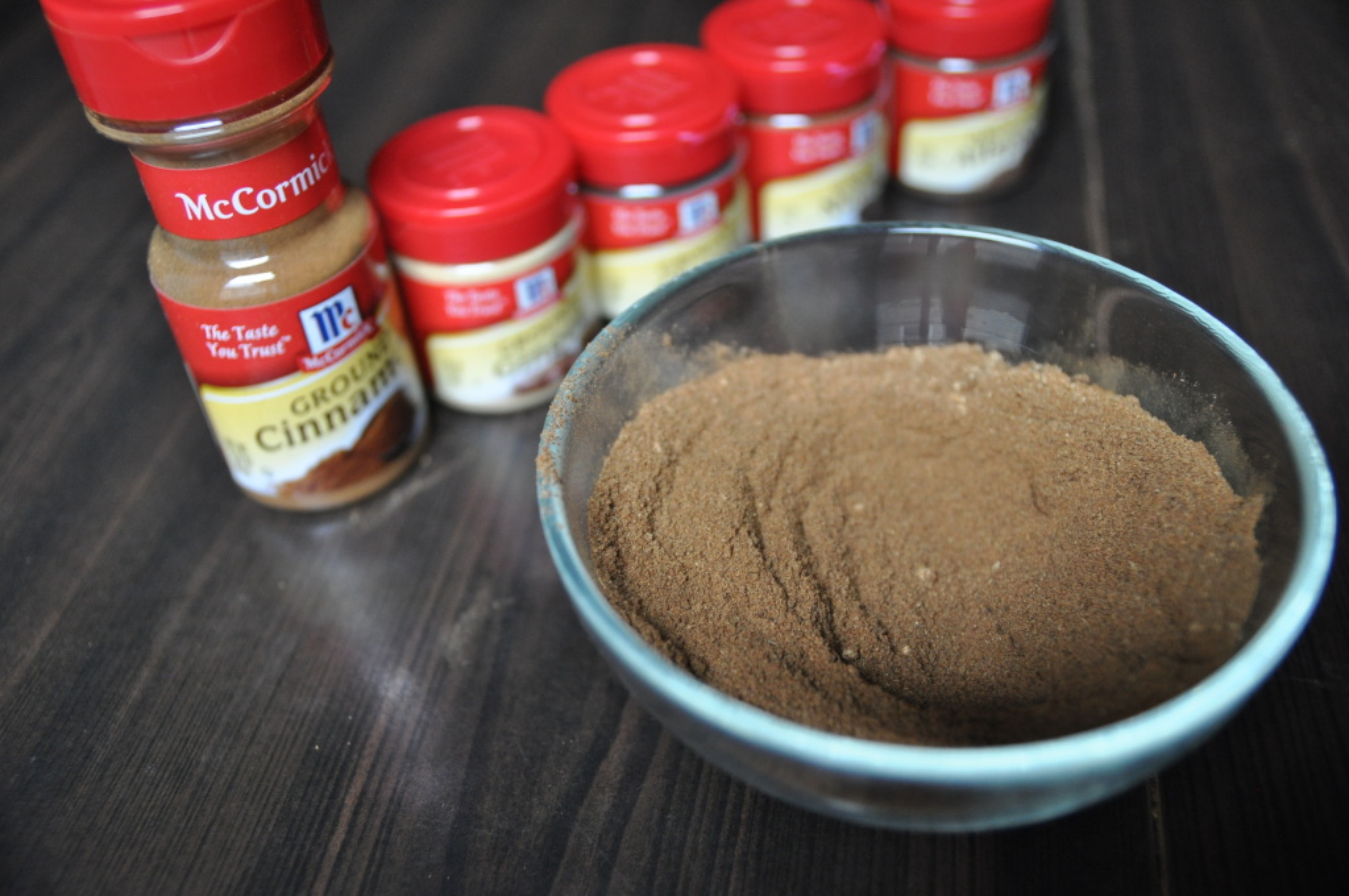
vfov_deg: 21.5
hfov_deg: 31.9
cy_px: 448
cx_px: 674
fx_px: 2358
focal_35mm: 63
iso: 900
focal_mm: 42
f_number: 2.8
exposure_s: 1/30
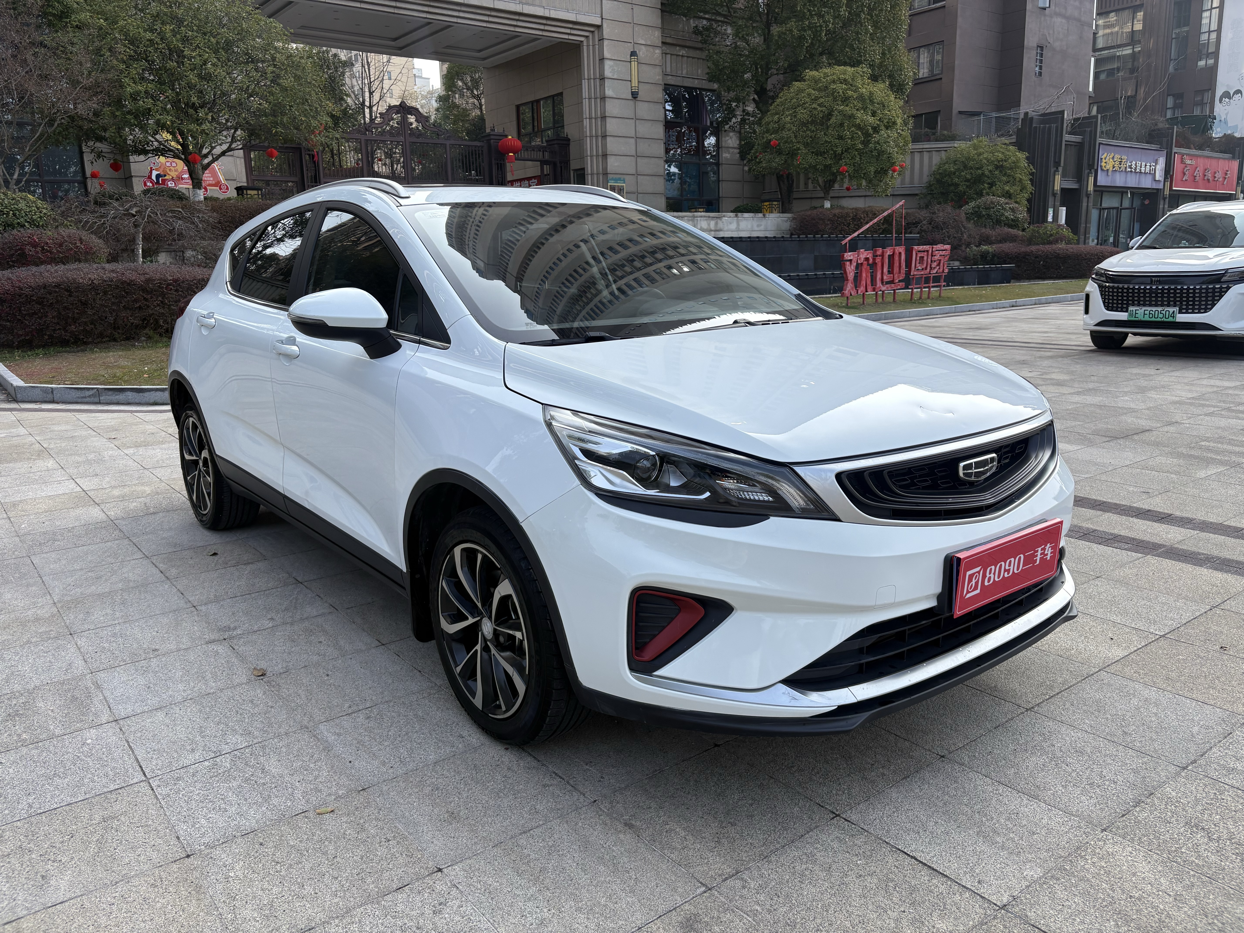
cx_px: 622
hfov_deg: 67.3
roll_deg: +1.5
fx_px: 934
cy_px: 466
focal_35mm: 26
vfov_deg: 53.1
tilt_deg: -12.4
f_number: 1.6
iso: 50
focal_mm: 5.96
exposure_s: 1/1484
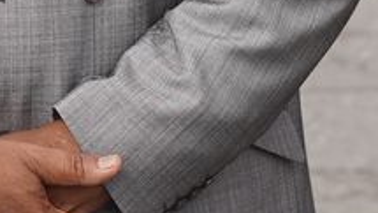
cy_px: -353
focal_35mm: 410
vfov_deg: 2.9
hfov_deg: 5.3
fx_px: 4110
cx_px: 125
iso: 100
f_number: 4.5
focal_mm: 55
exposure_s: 1/800
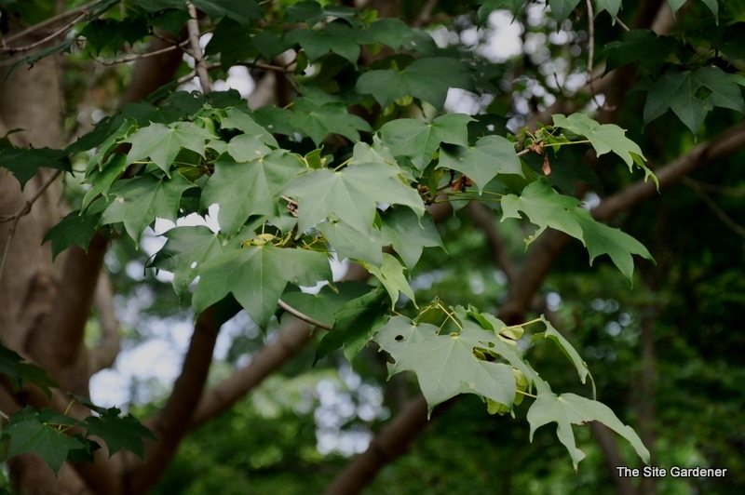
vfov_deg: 11.4
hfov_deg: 17.1
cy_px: 248
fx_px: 2481
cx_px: 372
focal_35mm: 120
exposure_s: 1/180
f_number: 6.7
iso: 200
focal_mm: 80
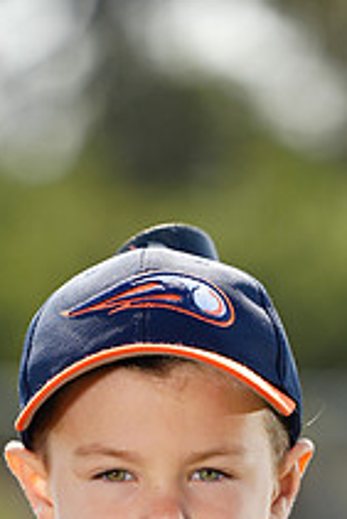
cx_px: 188
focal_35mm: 549
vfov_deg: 3.7
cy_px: 632
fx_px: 7924
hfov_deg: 2.5
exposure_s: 1/250
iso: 50
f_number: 4
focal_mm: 200
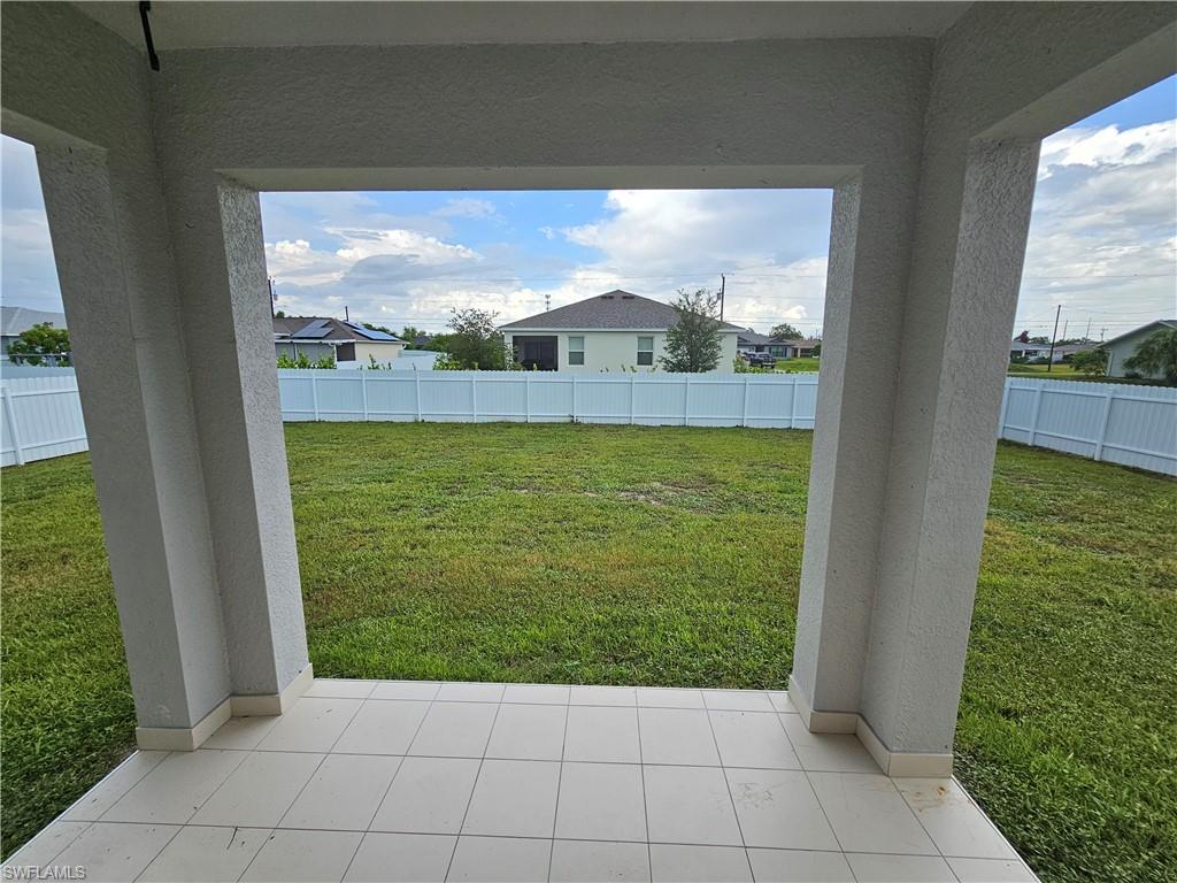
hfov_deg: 106.2
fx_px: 442
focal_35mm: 13
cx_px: 588
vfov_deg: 89.9
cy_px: 442
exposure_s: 1/775
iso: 50
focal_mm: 2.2
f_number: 2.2
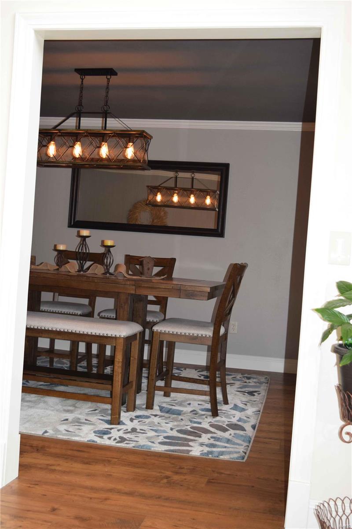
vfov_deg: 46.4
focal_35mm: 42
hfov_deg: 31.9
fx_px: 616
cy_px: 264
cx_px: 176
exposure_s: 1/100
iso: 800
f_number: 5
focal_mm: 28
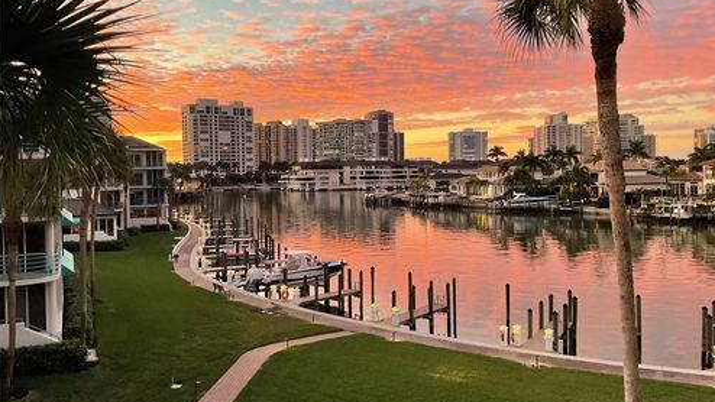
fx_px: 607
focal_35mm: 32
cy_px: 186
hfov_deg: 61.0
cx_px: 359
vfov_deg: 36.7
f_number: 1.8
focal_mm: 3
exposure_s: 1/72
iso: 64
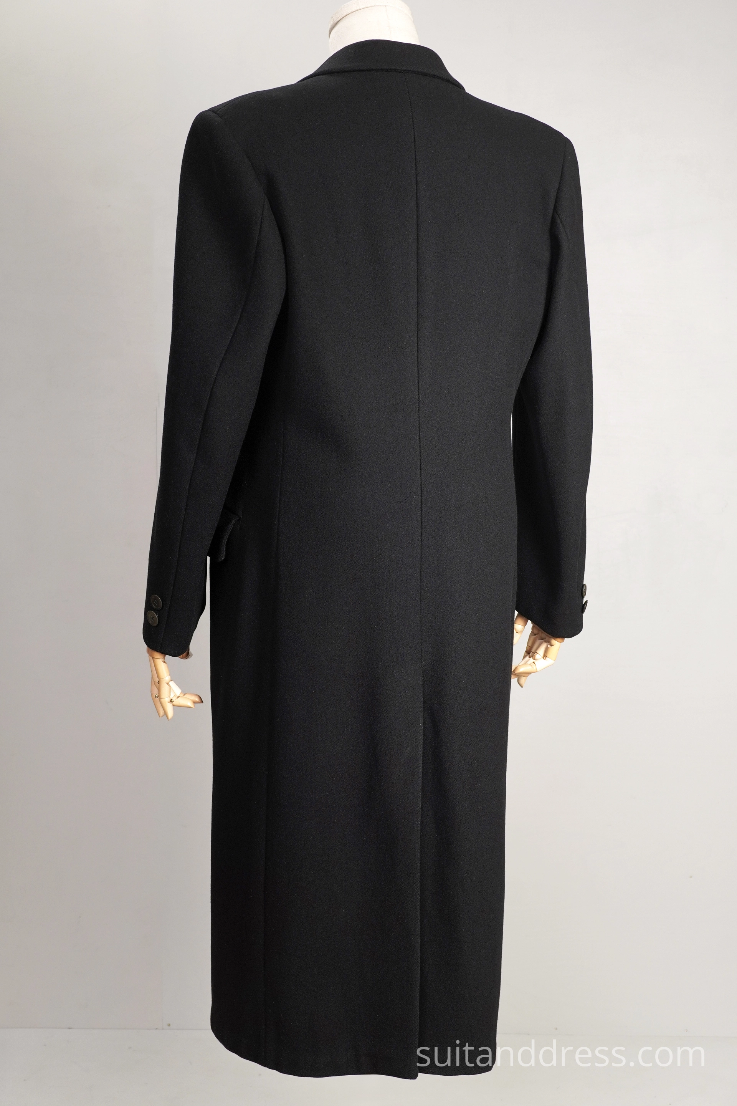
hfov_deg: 28.1
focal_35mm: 48
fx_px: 1474
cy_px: 553
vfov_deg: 41.1
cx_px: 368
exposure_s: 1/30
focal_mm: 32
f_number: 6.3
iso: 320
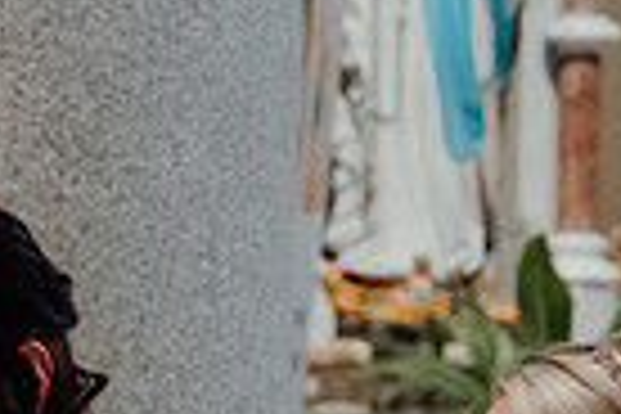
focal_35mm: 419
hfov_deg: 4.9
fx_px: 7227
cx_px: -189
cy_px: 763
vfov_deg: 3.3
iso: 2500
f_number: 3.5
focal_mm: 67
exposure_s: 1/160
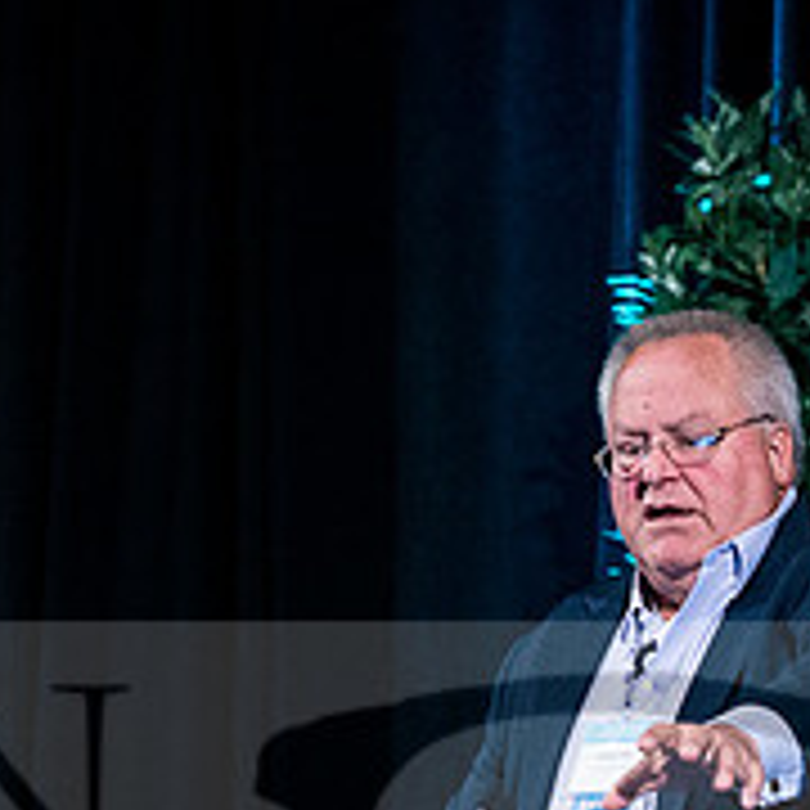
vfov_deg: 2.1
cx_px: 486
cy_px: 821
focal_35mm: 824
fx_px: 21814
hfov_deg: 2.1
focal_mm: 200
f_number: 3.5
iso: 3200
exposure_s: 1/125
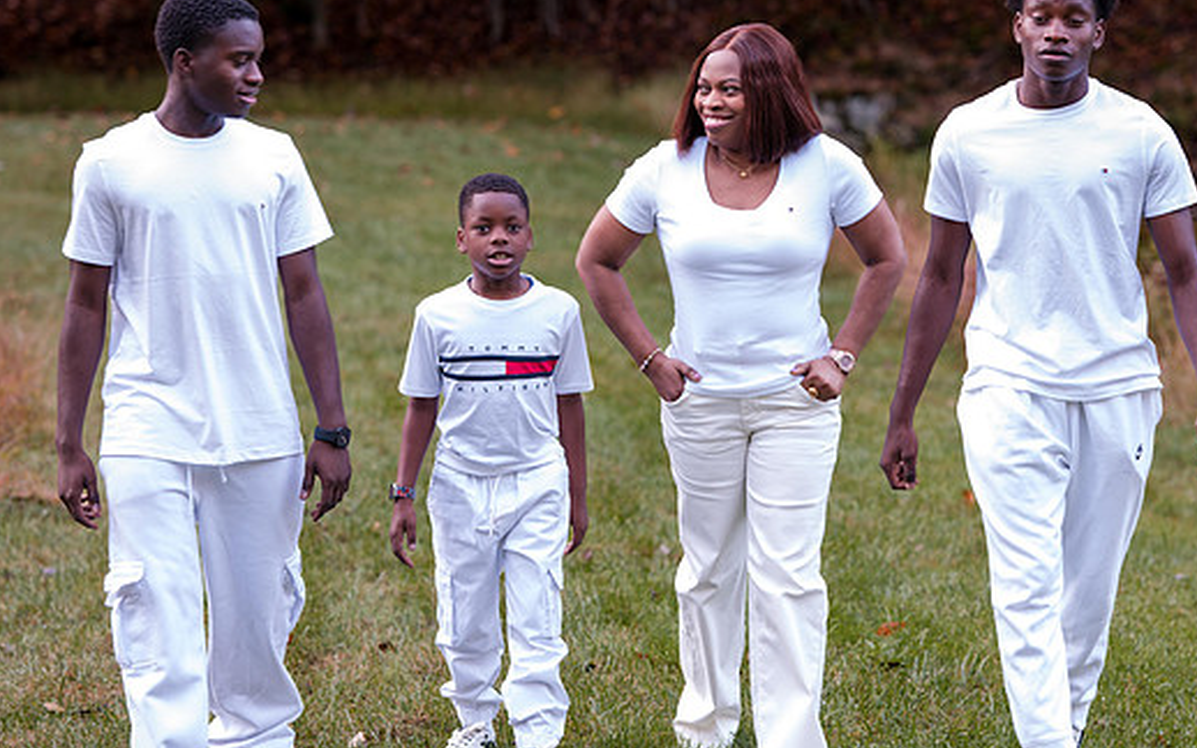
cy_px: 262
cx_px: 710
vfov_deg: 10.7
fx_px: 3981
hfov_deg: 17.1
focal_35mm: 122
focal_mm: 85
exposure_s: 1/80
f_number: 2.5
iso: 250
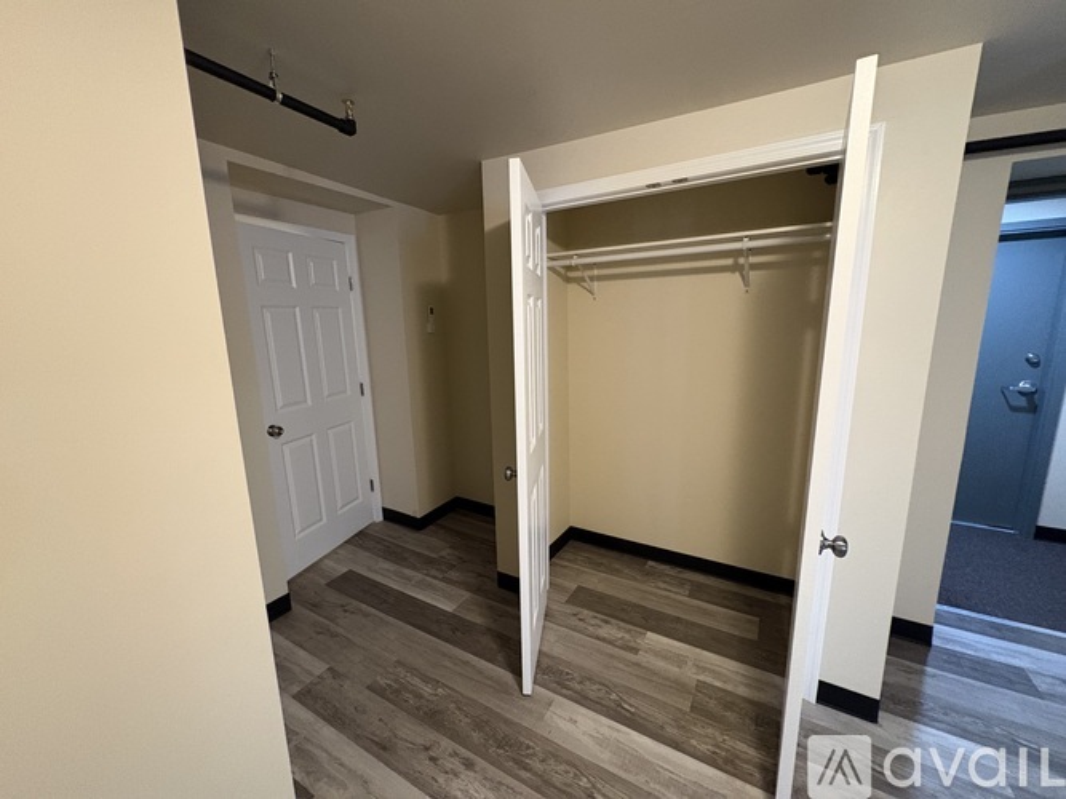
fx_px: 431
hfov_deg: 102.1
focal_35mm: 14
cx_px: 533
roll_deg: +1.6
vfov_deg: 85.7
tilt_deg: -8.8
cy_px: 400
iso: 640
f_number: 2.2
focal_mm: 2.22
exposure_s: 1/60
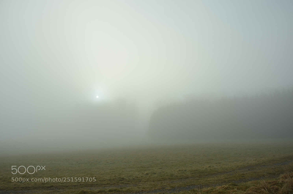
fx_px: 219
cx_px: 146
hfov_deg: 67.5
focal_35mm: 27
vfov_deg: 47.7
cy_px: 97
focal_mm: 18
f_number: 7.1
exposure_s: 1/500
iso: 100
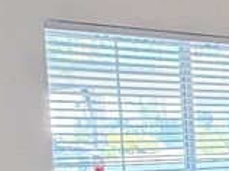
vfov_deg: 15.8
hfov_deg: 14.6
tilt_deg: -5.1
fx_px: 601
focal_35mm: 91
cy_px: 178
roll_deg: -0.4
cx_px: 538
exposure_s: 1/60
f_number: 2.2
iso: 250
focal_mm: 2.22
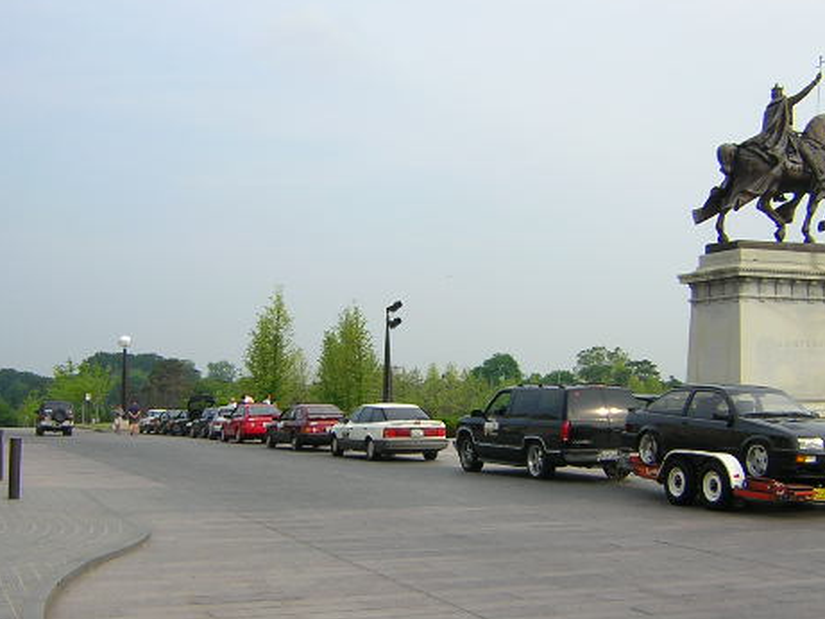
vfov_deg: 29.1
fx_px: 1192
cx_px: 453
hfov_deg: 38.1
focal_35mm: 50
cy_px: 333
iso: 100
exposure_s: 1/244
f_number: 5.2
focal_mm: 4.7
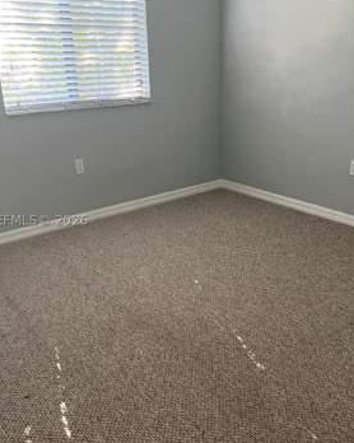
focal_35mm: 35
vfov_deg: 51.6
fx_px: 459
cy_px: 220
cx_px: 205
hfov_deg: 42.1
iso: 320
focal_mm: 5.1
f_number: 1.6
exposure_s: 1/60
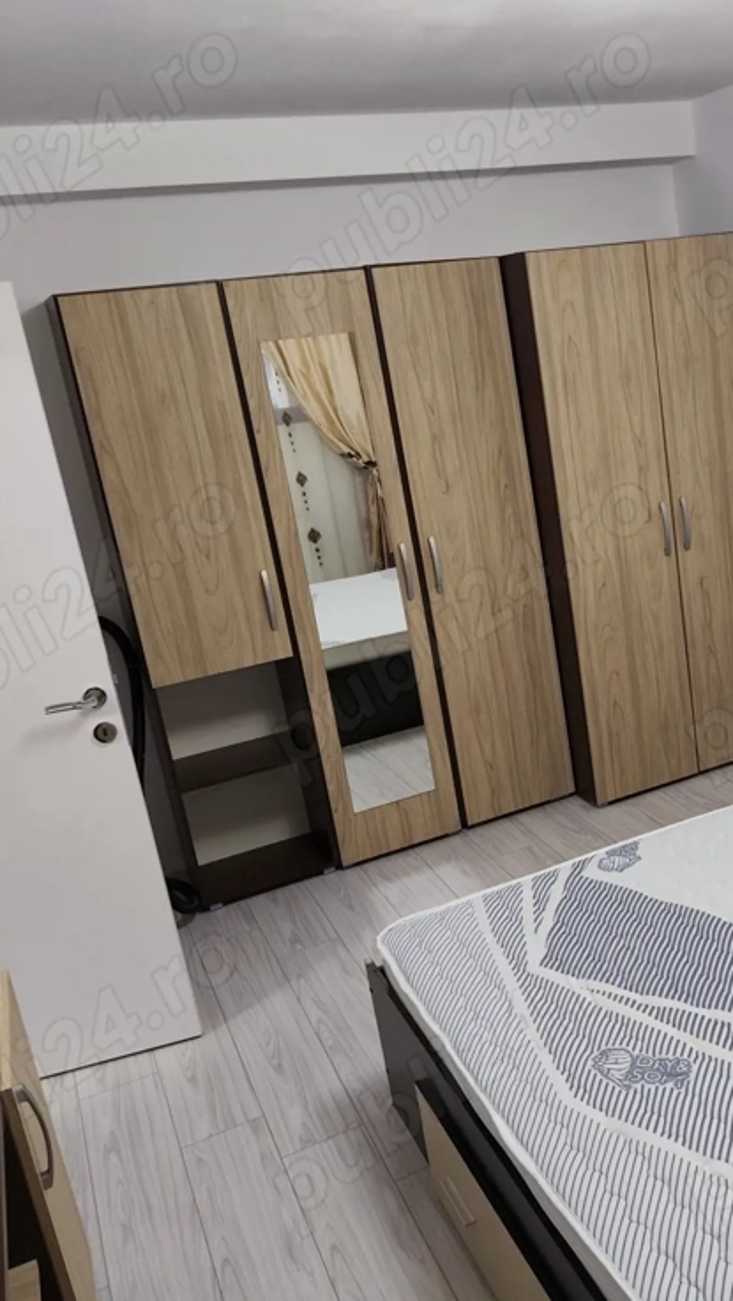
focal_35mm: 34
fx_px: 1174
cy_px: 655
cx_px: 666
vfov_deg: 58.0
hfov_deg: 32.8
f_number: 1.65
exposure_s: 1/67.4
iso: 320
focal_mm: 6.19
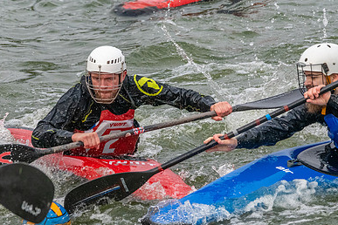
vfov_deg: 3.7
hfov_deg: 5.5
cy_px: 155
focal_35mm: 375
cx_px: 178
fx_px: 3521
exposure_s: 1/2000
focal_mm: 250
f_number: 10
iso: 3200
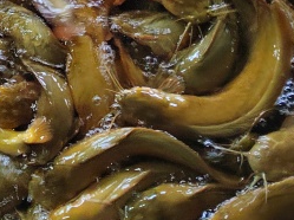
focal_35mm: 74
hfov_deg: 22.5
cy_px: -125
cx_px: -125
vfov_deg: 17.5
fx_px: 628
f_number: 1.9
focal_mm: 5.52
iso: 1319
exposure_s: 1/50
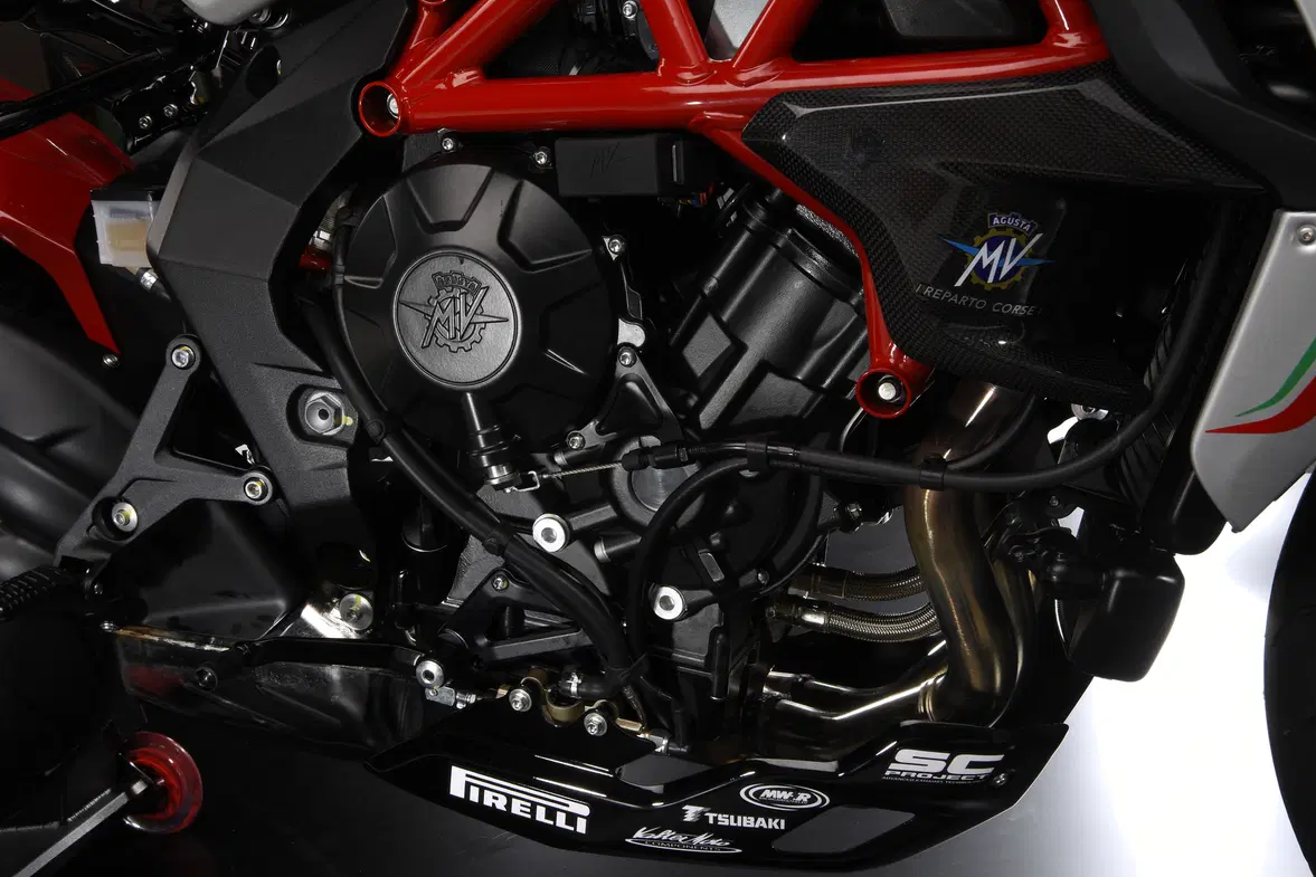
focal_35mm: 51
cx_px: 653
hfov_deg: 38.9
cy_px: 446
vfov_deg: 26.5
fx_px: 1864
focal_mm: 50
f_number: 22
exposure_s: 1/50
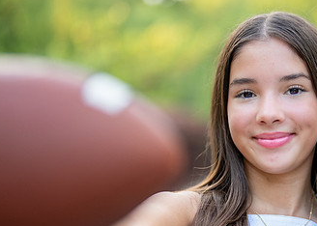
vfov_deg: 13.7
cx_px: 284
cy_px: 176
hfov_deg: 18.9
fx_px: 936
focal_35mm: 104
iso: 250
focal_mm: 50
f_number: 1.2
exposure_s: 1/500
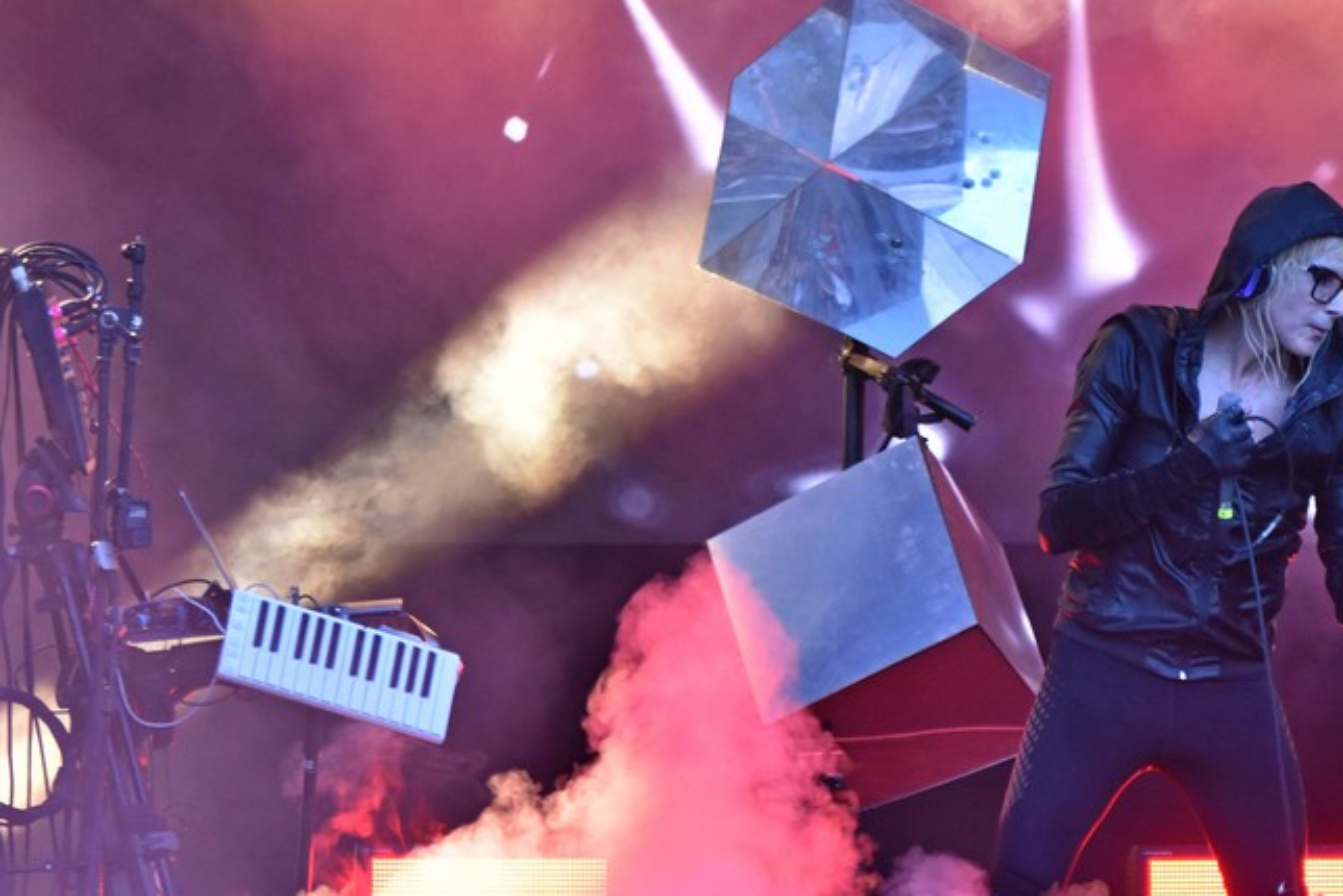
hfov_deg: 4.9
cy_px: 323
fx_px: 15637
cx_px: 1122
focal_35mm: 419
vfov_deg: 3.3
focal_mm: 150
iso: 1250
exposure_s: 1/400
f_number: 2.8
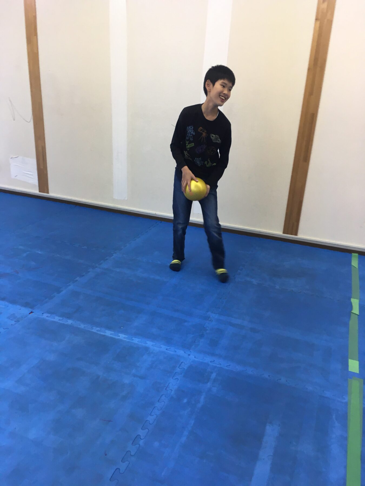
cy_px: 243
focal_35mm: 29
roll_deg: -2.4
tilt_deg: -21.7
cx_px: 182
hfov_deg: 48.2
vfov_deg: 61.7
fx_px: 408
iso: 50
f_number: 2.2
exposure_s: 1/30
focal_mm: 4.15
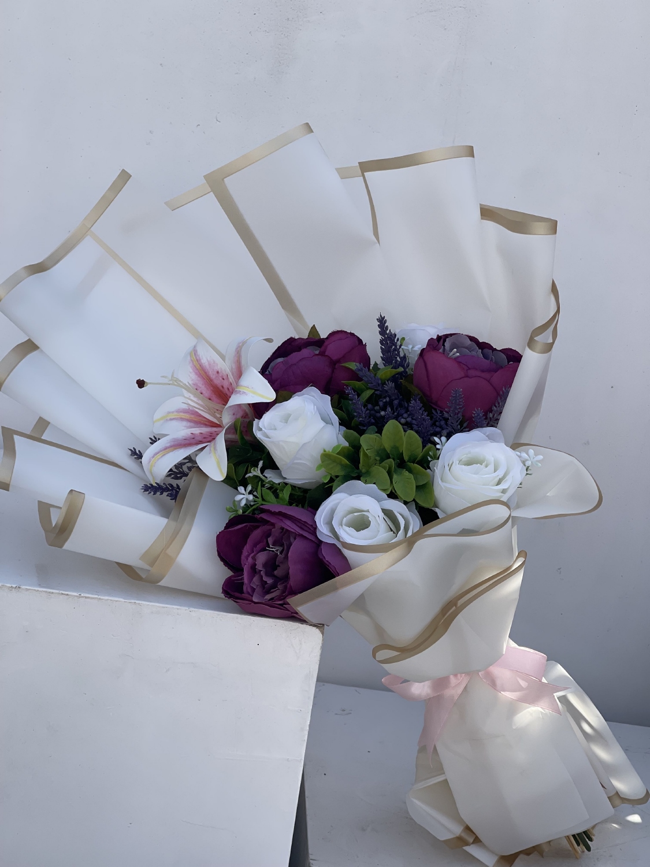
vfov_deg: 30.3
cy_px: 434
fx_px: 1602
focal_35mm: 64
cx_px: 325
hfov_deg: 22.9
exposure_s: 1/727
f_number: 2.2
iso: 20
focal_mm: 7.5
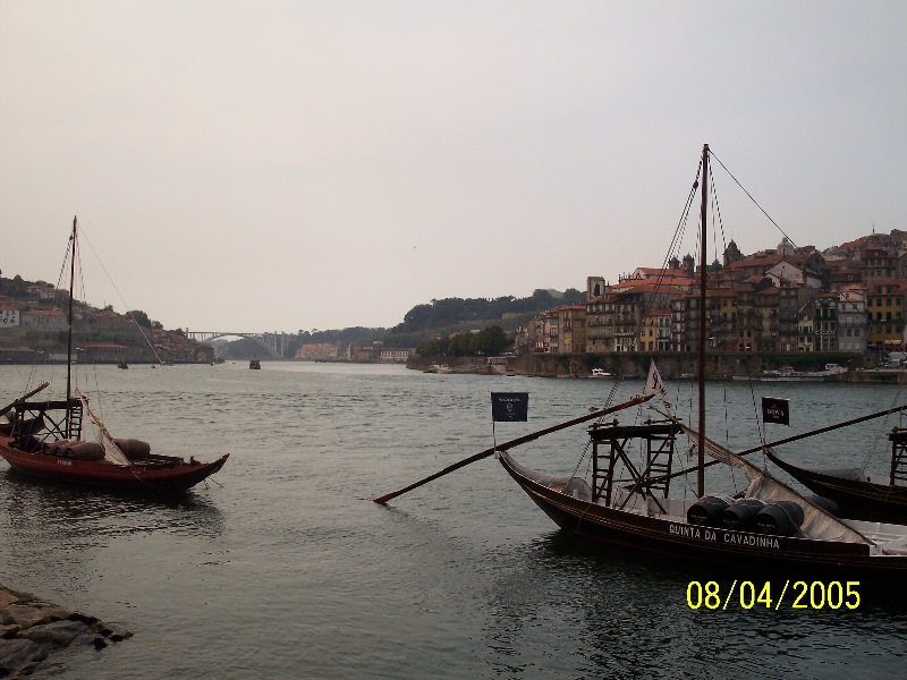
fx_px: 996
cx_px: 454
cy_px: 340
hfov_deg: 49.0
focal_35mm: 38
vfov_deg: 37.7
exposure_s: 1/700
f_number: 4.8
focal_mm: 8
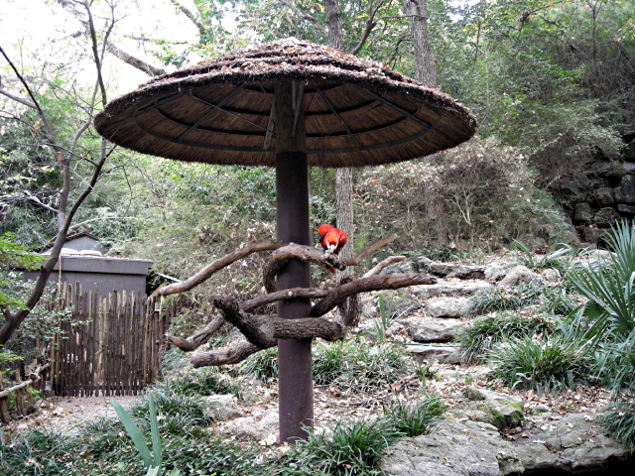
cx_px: 318
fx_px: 697
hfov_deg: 49.0
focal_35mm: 38
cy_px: 238
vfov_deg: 37.7
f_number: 3.2
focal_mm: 6.3
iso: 181
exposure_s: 1/30
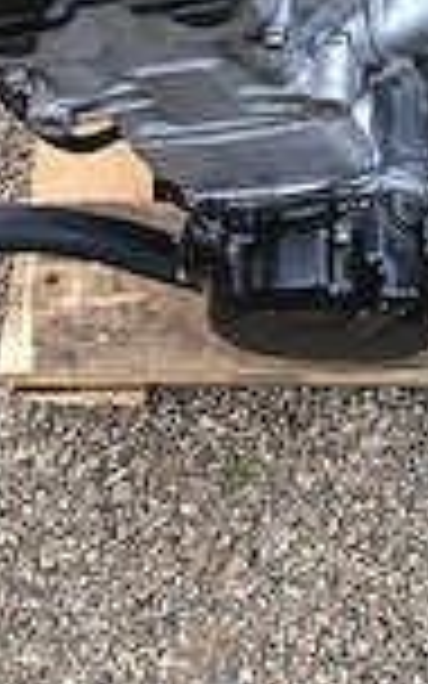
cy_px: 135
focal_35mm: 67
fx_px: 1250
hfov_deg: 19.4
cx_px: 266
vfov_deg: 29.9
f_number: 1.75
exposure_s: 1/100
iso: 147
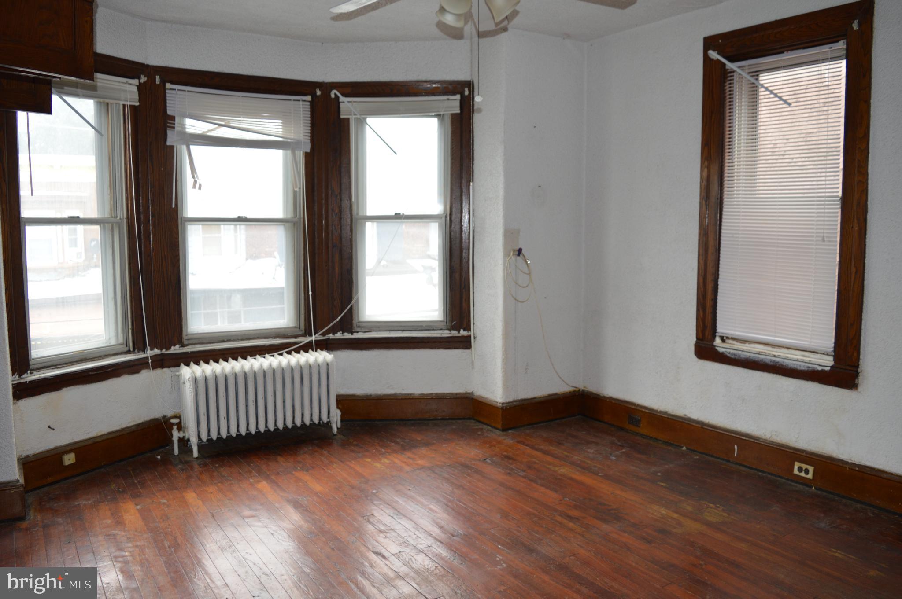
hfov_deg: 67.4
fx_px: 676
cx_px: 451
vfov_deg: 47.8
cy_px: 300
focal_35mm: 27
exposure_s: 1/125
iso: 250
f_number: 4
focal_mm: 18
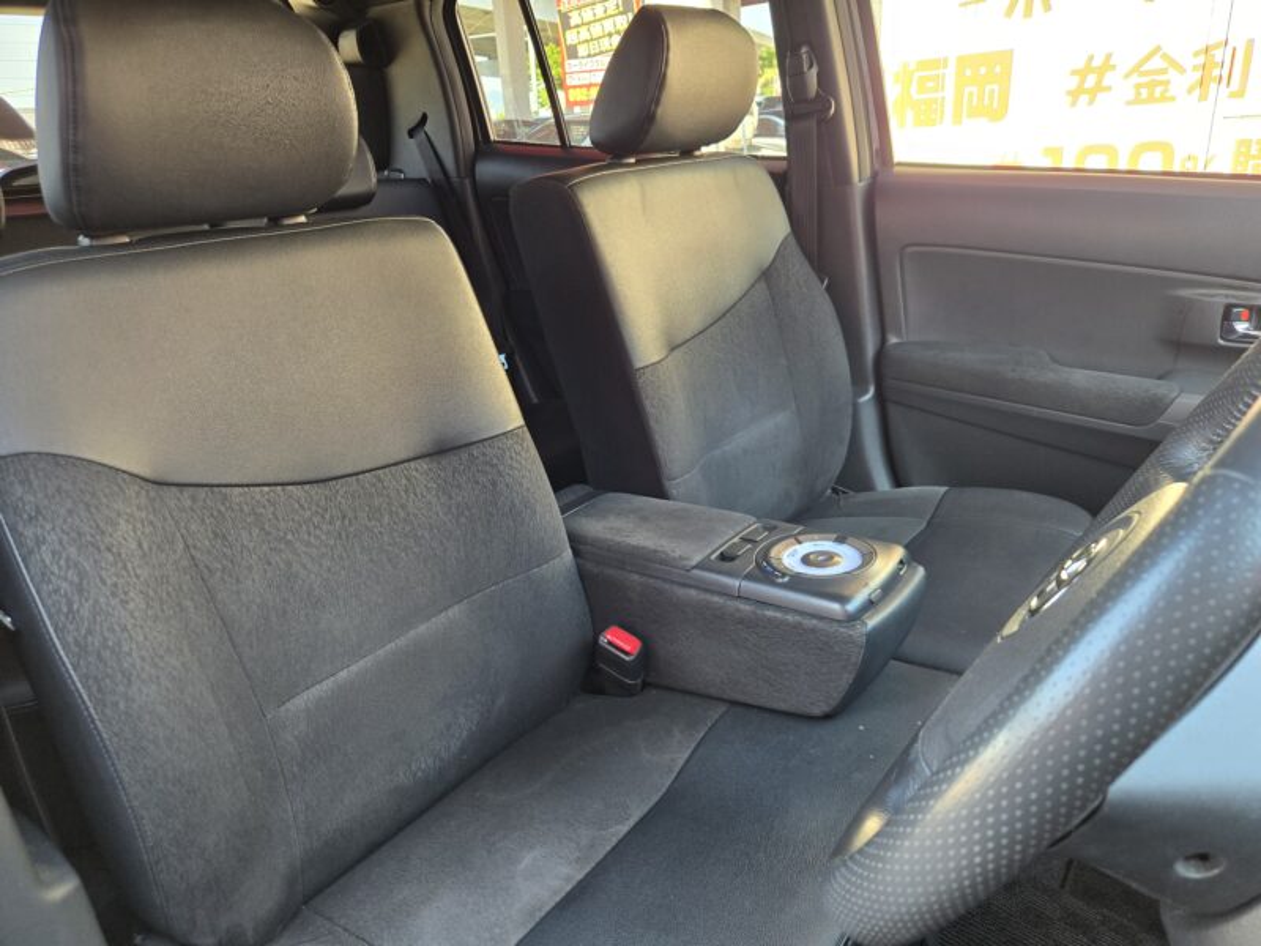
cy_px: 473
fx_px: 838
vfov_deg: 58.9
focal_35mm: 23
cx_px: 630
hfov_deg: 73.9
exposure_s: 1/180
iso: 160
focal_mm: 5.4
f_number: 1.8
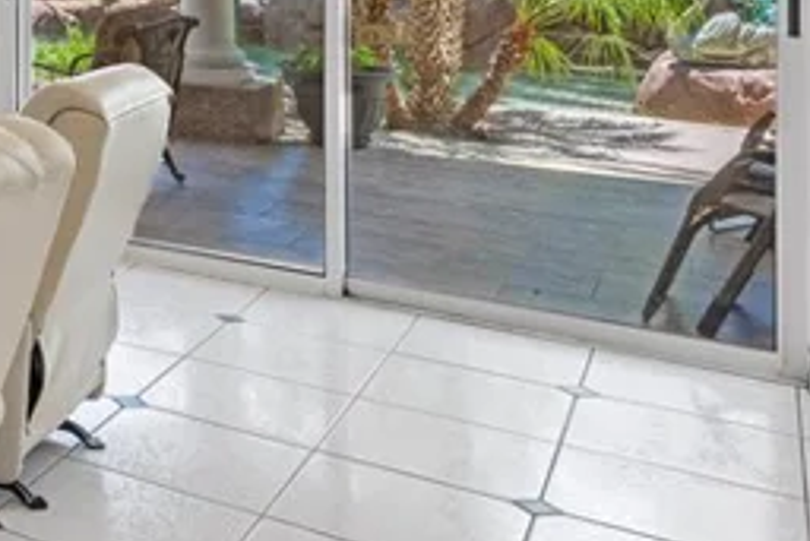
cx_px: -399
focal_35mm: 56
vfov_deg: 22.2
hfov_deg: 26.2
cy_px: -125
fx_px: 1261
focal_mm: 14
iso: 500
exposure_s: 1/3
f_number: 8
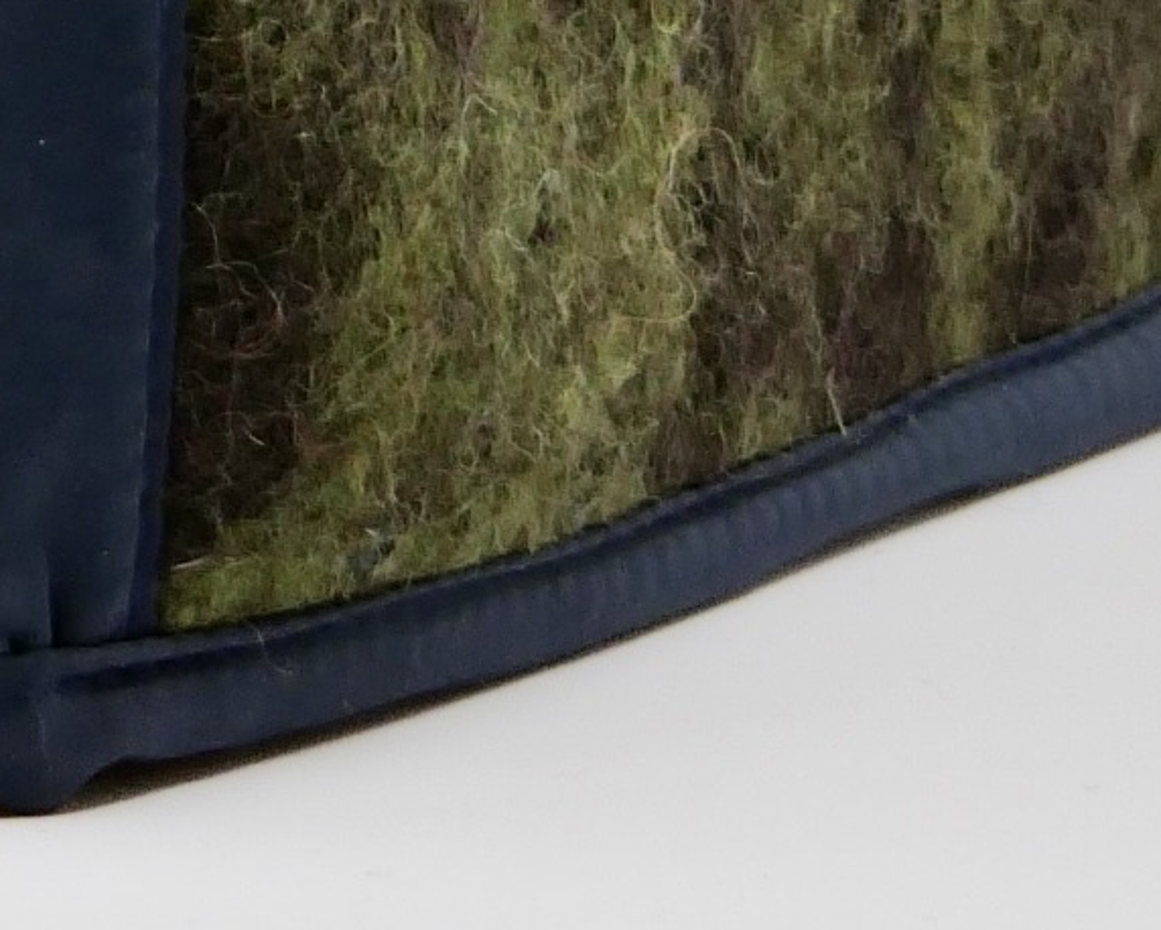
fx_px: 36985
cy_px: -1669
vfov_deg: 1.4
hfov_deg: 1.8
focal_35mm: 1076
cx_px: -1092
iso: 500
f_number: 5
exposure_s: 1/200
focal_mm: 85
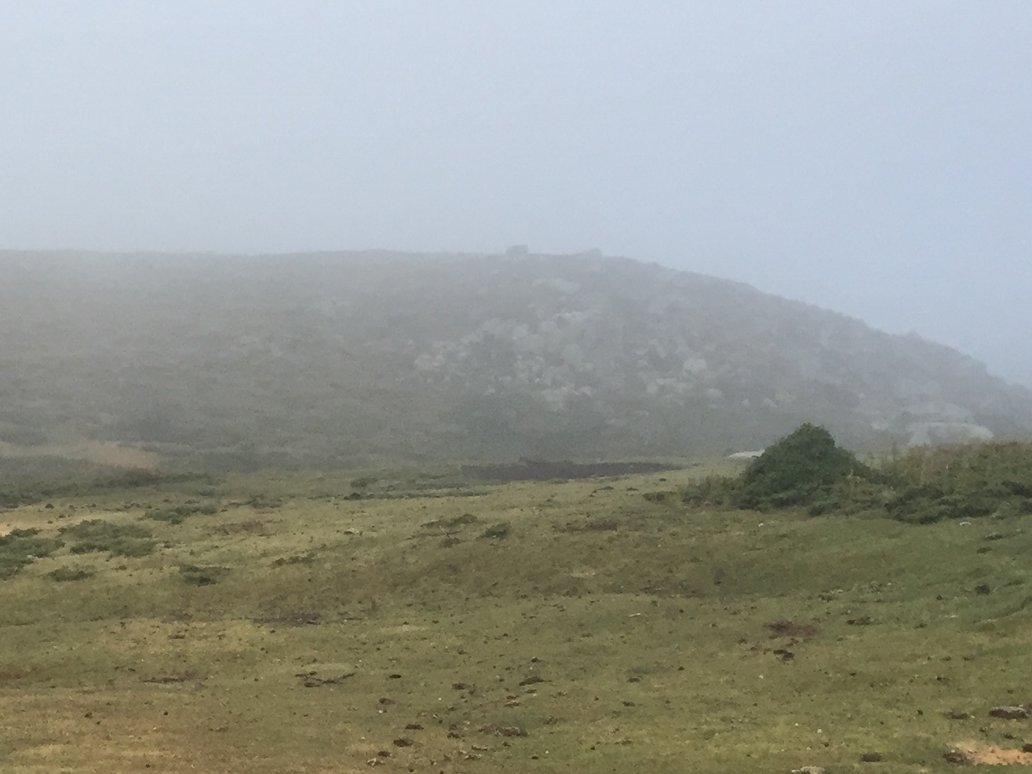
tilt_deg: -4.1
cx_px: 81
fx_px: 2146
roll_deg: -1.5
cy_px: 531
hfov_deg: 26.1
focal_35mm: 72
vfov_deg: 20.4
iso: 50
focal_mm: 4.15
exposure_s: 1/33
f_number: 2.2
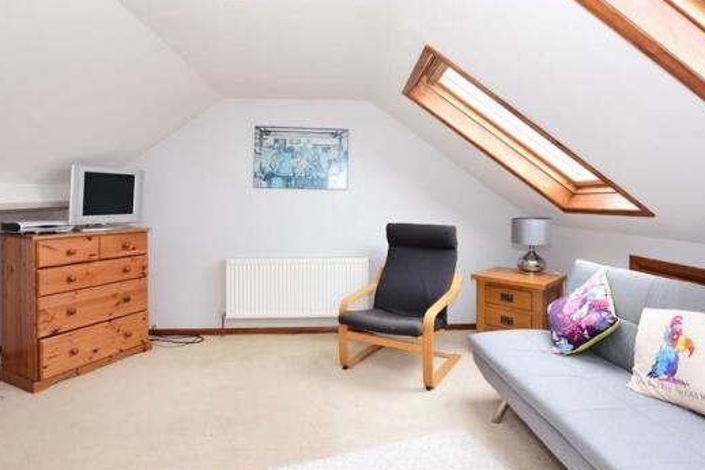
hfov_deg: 86.8
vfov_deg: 64.1
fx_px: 372
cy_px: 197
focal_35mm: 19
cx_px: 376
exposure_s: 1/20
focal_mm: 10
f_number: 5.6
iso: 400
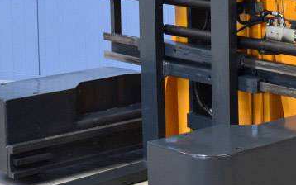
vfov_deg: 10.5
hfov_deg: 16.8
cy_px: -44
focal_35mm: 123
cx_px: 251
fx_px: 993
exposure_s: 1/125
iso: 1250
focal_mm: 24
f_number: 4.5
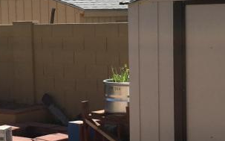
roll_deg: +1.5
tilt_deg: -2.2
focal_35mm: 104
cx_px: 49
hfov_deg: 19.8
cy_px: 67
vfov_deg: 12.6
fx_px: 637
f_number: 2.2
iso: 25
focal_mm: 4.15
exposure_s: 1/1672
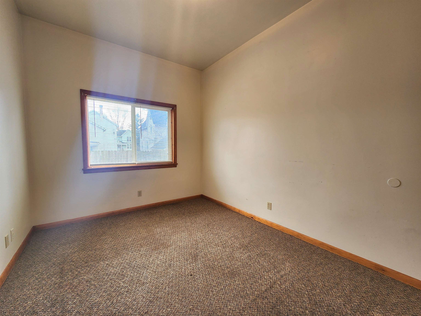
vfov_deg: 89.9
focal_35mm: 13
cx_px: 210
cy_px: 158
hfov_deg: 106.2
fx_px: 158
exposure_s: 1/60.2
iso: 80
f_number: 2.2
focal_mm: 2.2
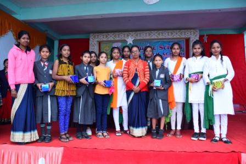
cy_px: 82
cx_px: 123
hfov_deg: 61.9
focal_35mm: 30
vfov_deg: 43.6
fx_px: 205
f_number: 4
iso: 400
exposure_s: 1/250
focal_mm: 20
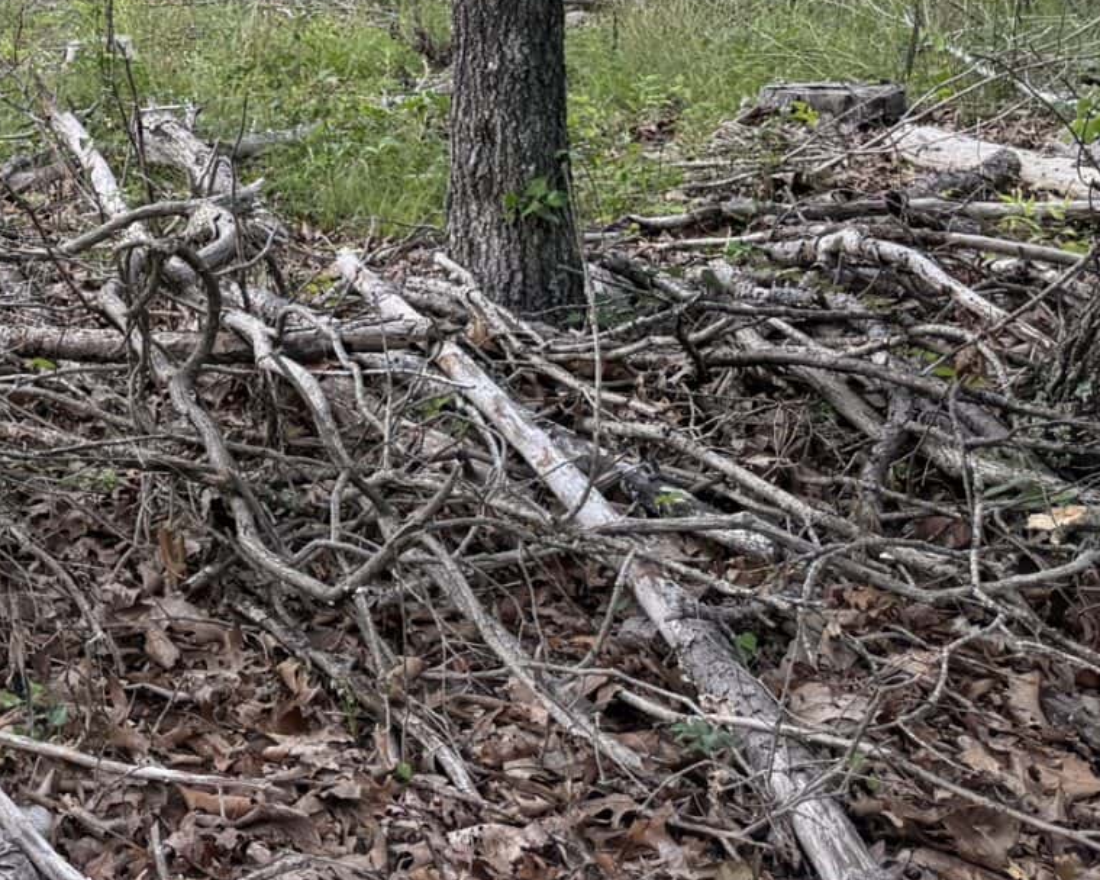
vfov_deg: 18.2
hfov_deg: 20.8
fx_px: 2572
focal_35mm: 79
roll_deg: +0.1
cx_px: -523
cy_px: -251
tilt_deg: -2.2
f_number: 1.78
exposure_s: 1/507
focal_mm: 6.76
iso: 100
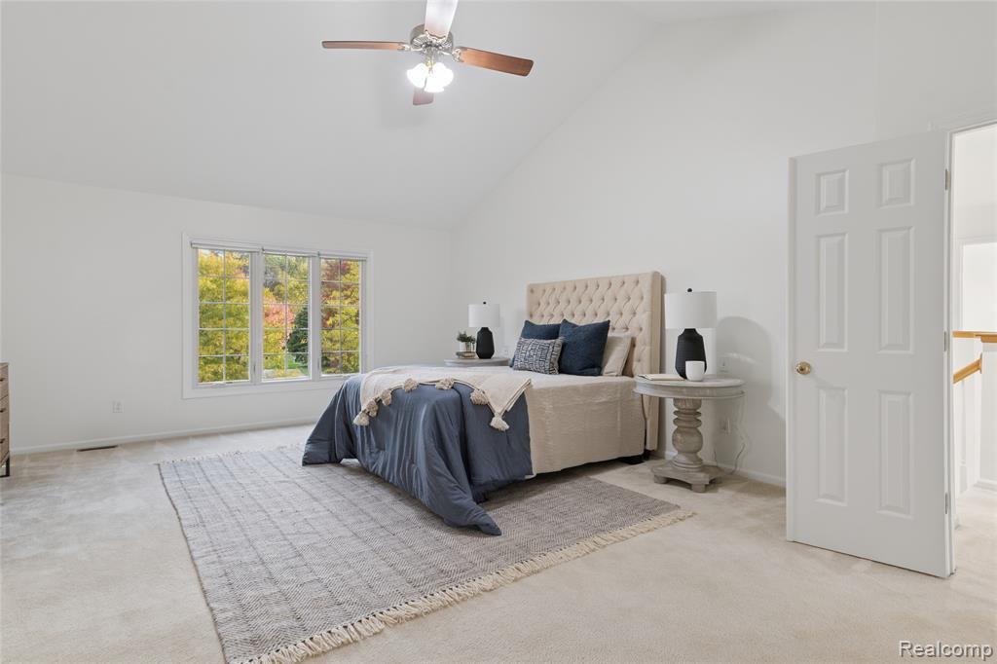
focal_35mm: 18
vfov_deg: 67.3
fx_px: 498
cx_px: 498
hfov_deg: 90.0
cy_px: 332
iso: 400
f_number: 8
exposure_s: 1/20
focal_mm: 12
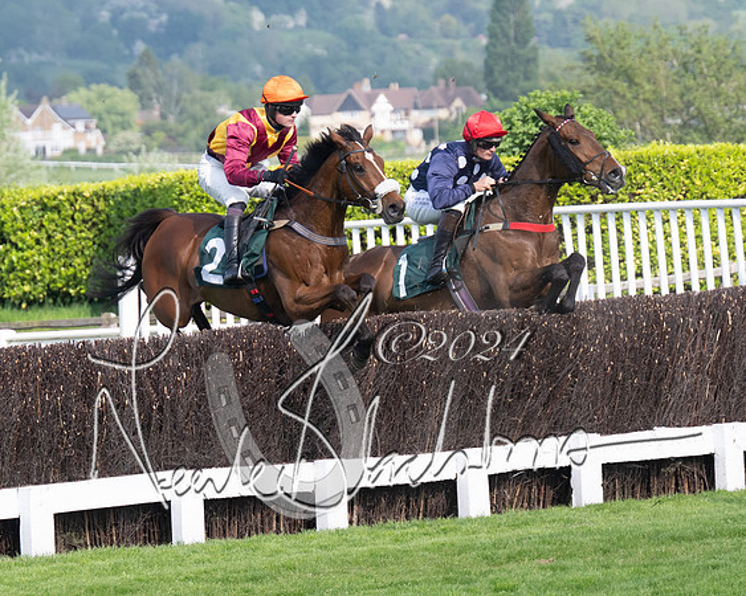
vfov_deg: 5.3
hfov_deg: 6.6
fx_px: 6463
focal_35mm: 293
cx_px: 210
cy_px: 350
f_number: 4
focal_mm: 125
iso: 400
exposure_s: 1/1600
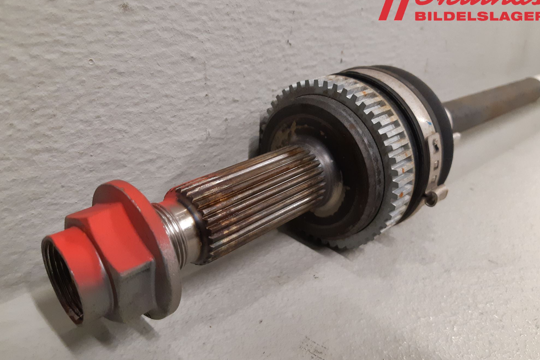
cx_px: 266
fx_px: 420
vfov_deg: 46.4
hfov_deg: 65.5
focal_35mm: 28
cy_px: 184
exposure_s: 1/50
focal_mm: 3.93
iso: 250
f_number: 1.7
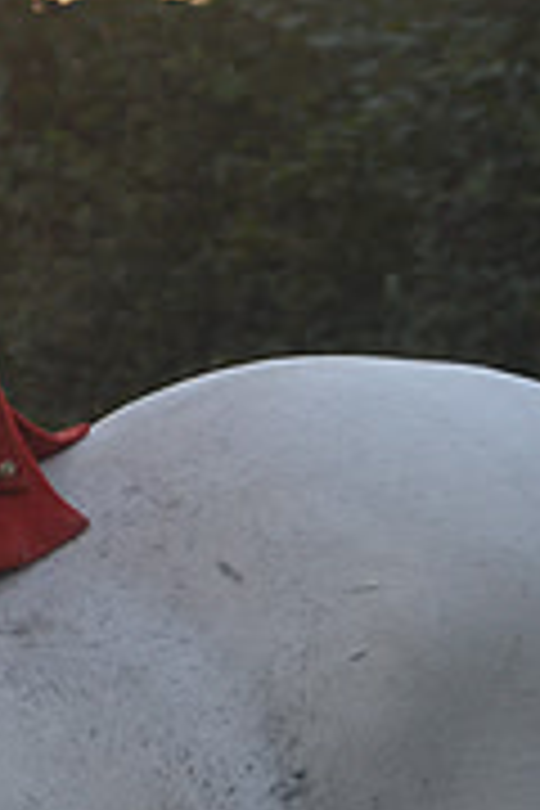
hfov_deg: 2.8
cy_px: 351
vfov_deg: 4.3
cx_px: -693
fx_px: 10867
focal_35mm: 483
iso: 2000
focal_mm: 150
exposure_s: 1/250
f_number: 4.5
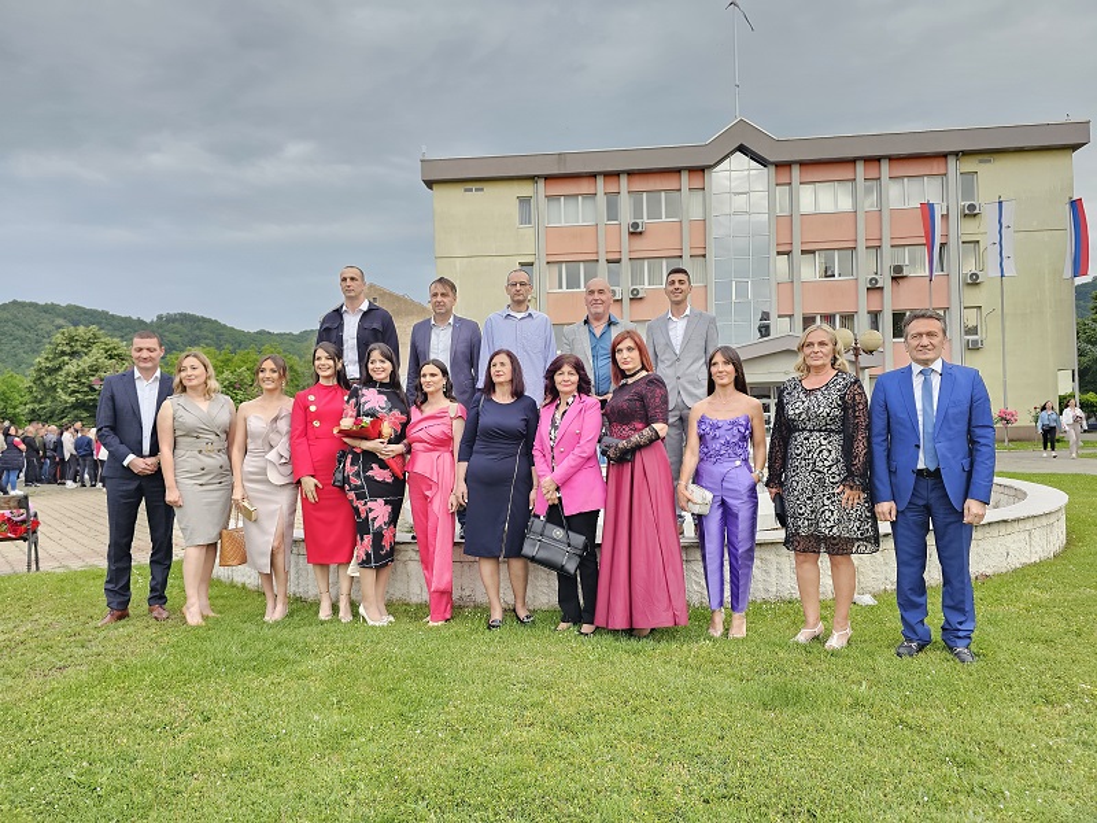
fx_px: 729
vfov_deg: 58.9
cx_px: 548
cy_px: 412
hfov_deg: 73.9
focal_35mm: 23
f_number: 1.7
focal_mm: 6.3
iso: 100
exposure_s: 1/100
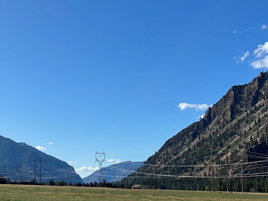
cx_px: -2
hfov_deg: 27.6
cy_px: 105
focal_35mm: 66
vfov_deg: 22.3
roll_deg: -1.4
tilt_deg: +9.1
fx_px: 511
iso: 80
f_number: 1.78
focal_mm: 6.86
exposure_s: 1/7042
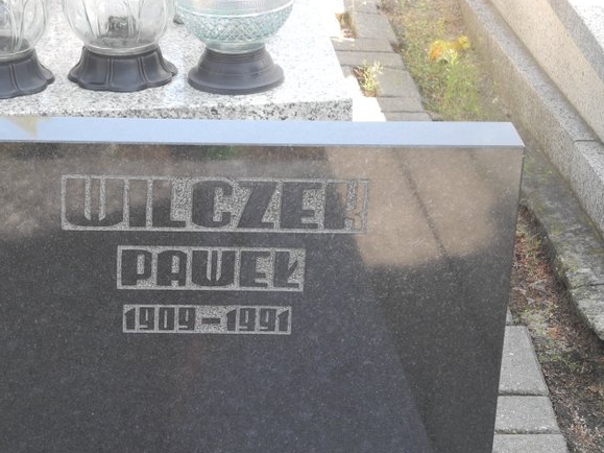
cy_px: 310
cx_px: 226
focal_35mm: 105
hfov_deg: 18.7
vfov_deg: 14.1
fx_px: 1832
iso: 100
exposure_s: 1/100
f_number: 4
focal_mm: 16.3
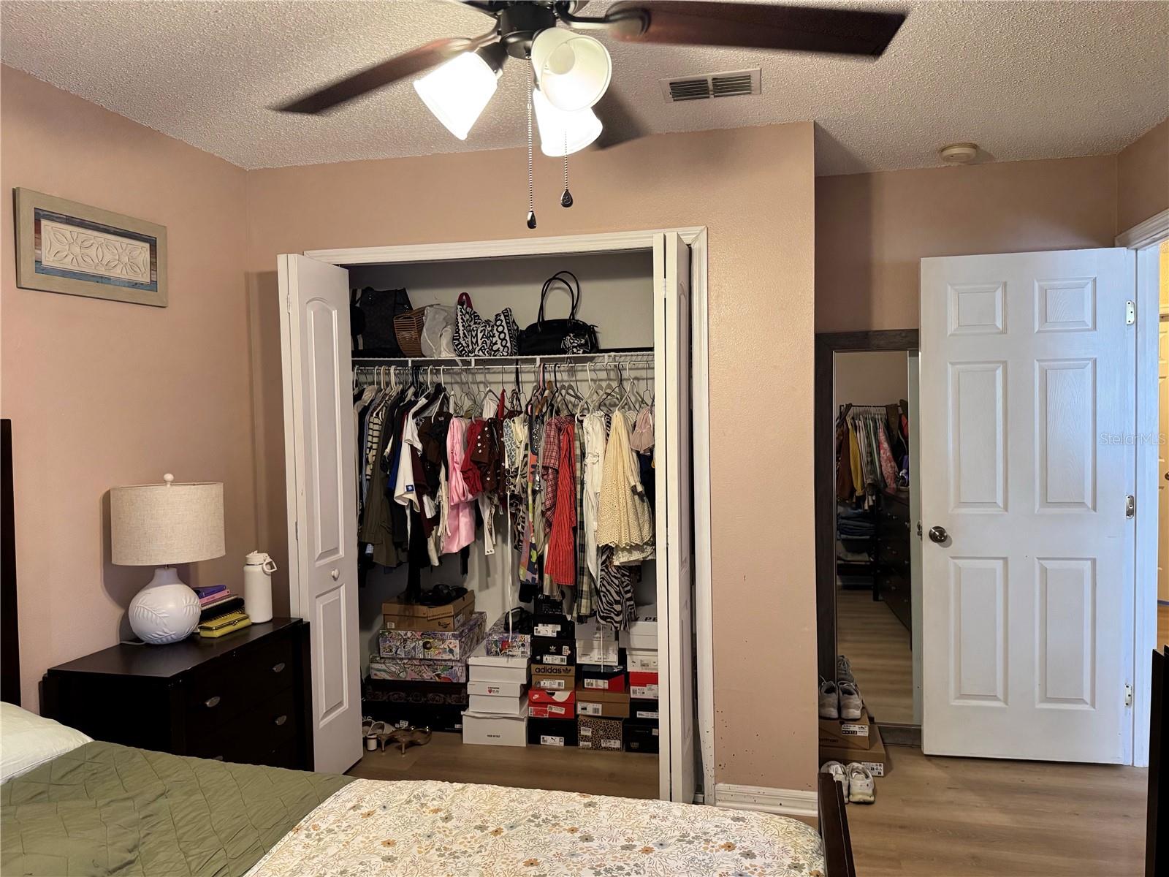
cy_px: 438
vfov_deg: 56.8
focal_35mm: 24
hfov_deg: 71.6
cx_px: 584
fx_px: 810
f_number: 1.78
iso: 400
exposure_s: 1/60
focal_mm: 6.76
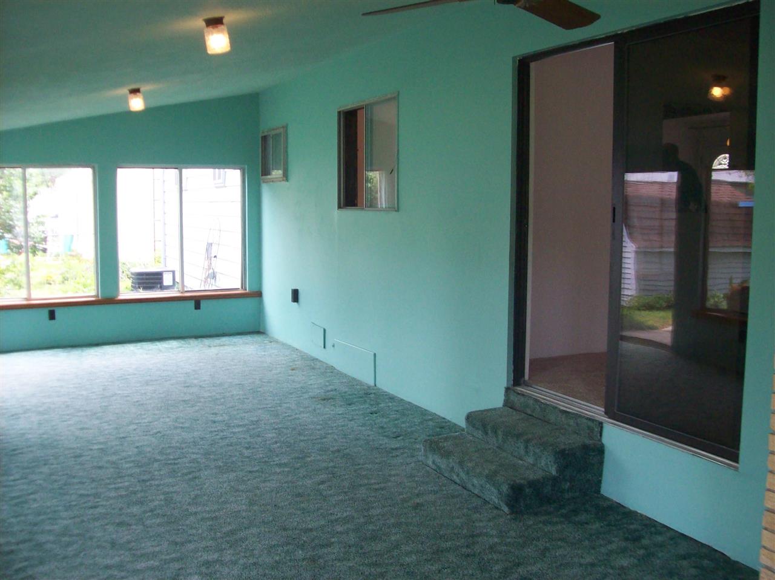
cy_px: 290
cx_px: 388
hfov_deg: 51.4
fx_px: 806
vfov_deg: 39.6
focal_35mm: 36
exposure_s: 1/128
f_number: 2.7
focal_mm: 6
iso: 166
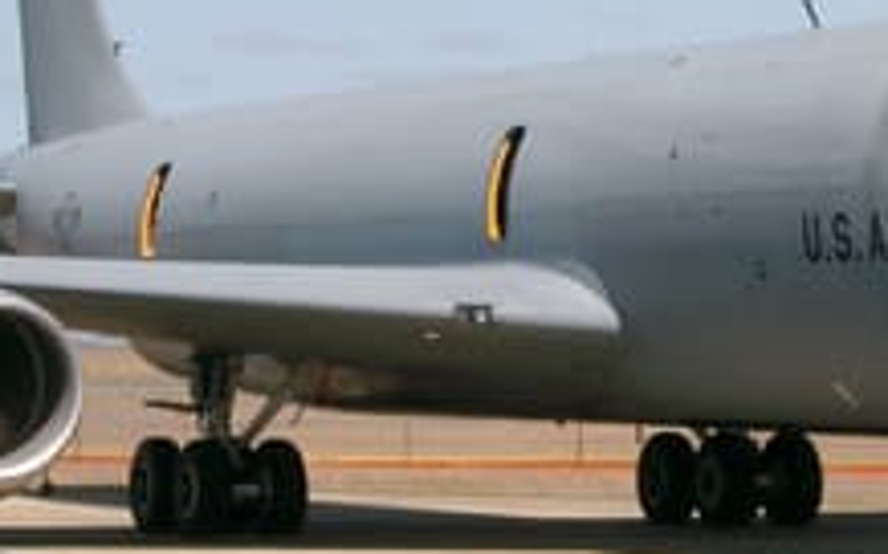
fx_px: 4668
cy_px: 224
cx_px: 538
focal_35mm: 193
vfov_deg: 6.8
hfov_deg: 10.9
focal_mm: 12.6
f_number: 6.5
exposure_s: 1/640
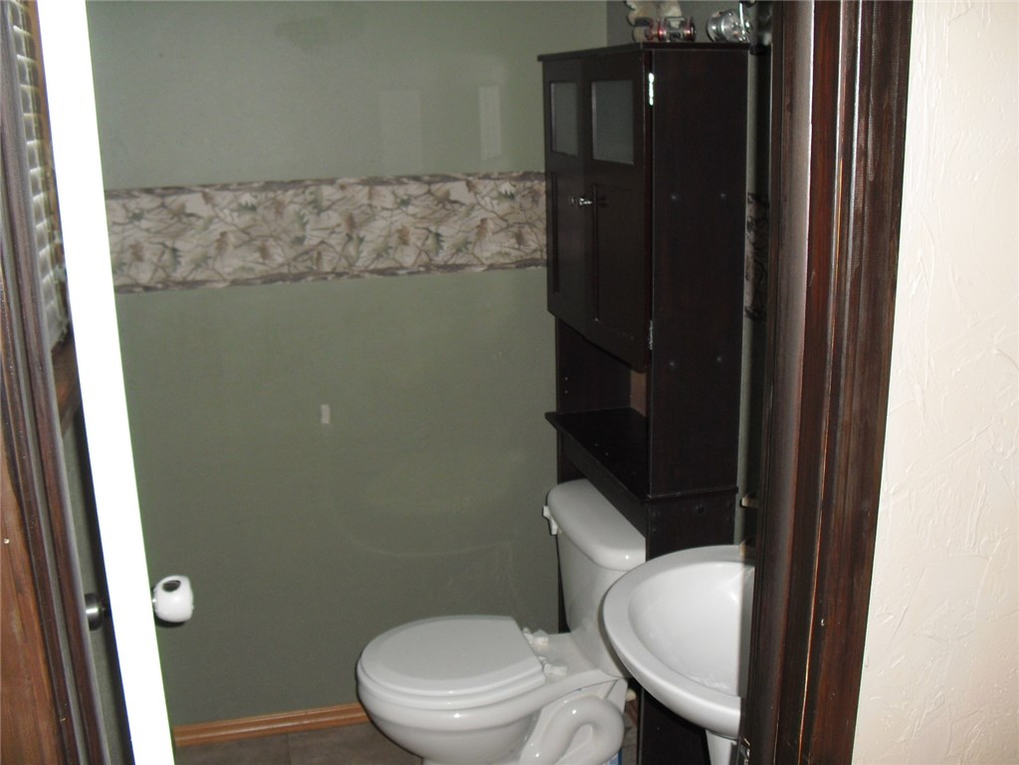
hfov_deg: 51.4
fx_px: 1060
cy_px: 382
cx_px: 510
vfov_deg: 39.7
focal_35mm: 36
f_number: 3.1
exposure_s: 1/60
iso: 200
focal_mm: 6.3
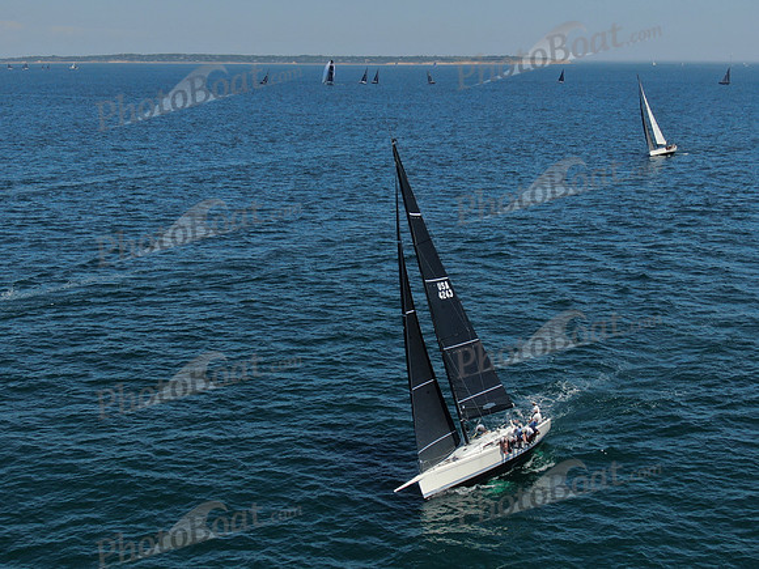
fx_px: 1052
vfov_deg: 30.3
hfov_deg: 39.7
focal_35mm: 48
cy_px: 284
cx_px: 380
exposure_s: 1/1250
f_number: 3.8
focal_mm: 8.6
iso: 100
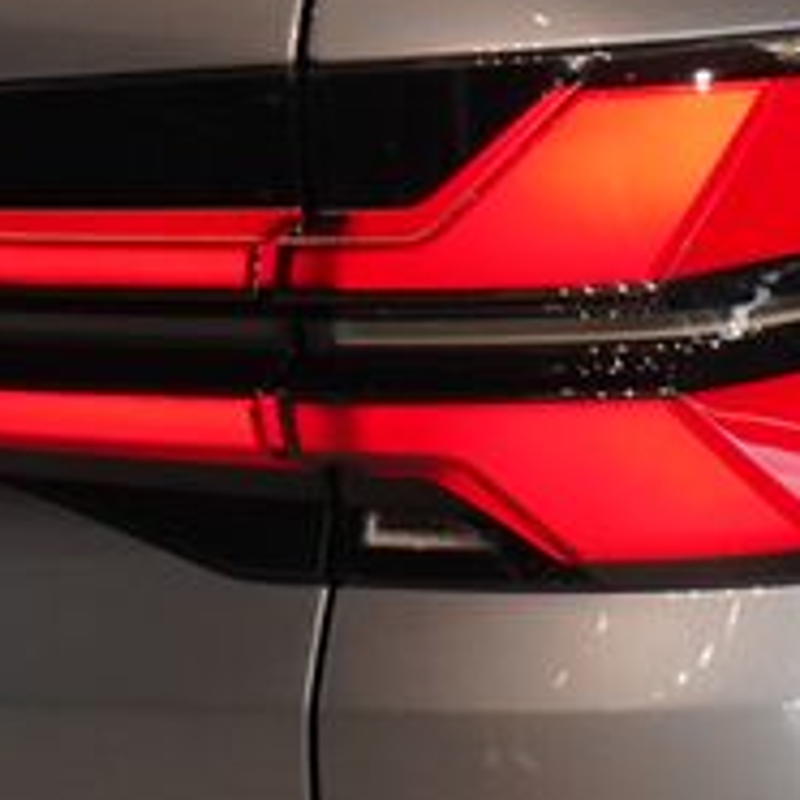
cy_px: 166
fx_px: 8550
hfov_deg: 5.4
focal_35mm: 327
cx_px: 301
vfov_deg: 5.4
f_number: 5.6
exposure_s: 1/160
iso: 3200
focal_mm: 70
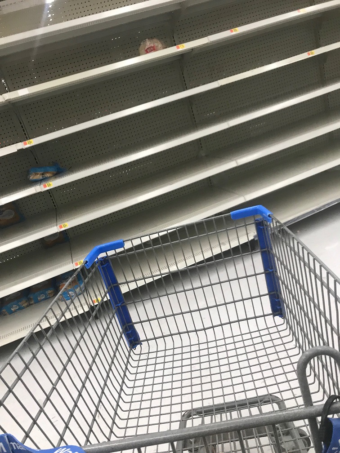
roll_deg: +18.3
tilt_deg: -16.4
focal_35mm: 28
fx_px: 367
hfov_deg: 49.7
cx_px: 170
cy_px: 226
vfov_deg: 63.4
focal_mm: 3.99
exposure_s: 1/32
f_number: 1.8
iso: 20
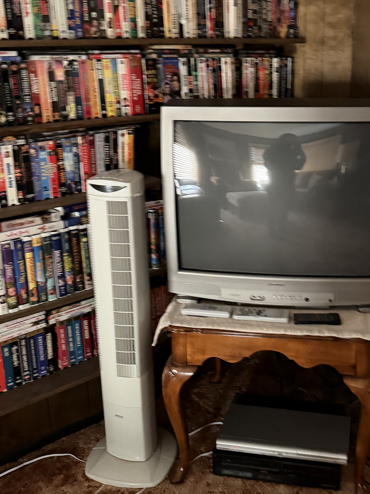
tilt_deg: -13.1
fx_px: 570
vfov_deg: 46.6
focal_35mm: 40
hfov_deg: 35.6
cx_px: 248
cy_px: 200
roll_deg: +0.6
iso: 1000
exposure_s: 1/30
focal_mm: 6.76
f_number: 1.78
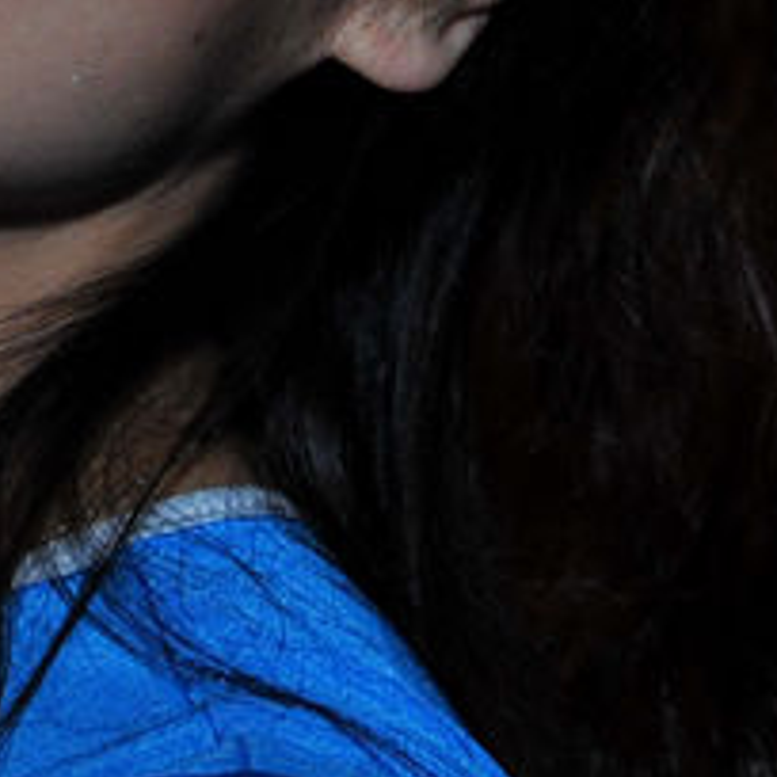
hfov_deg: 7.4
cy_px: 196
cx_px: -171
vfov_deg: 7.5
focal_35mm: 233
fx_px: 5917
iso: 1000
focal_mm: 35
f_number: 5.6
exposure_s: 1/80
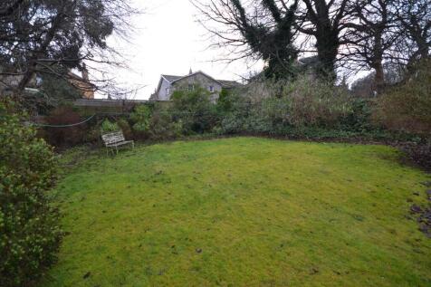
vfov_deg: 77.3
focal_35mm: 15
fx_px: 180
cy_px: 144
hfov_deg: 100.4
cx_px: 216
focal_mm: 10
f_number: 5.6
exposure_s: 1/125
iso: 400
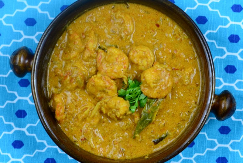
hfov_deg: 15.2
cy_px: 82
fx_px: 912
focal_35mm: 135
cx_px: 122
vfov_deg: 10.2
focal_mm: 90
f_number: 7.1
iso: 800
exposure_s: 1/40
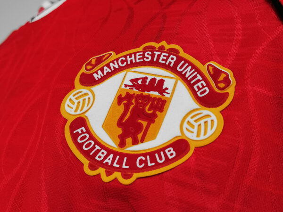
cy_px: 106
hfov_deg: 39.7
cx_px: 142
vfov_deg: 30.3
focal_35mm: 48
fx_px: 392
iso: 125
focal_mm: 5.58
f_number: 1.8
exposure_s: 1/120
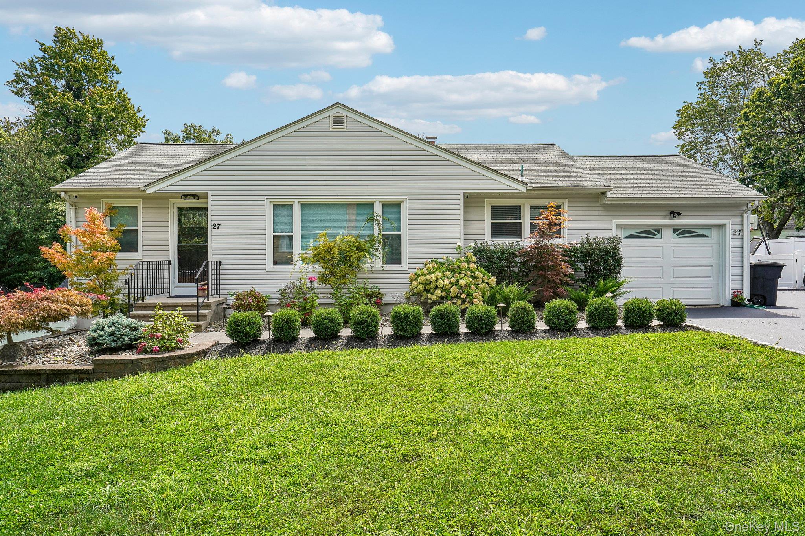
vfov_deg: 51.3
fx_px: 559
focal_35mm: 25
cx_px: 402
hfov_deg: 71.5
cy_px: 268
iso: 100
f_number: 8
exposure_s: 1/250
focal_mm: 25
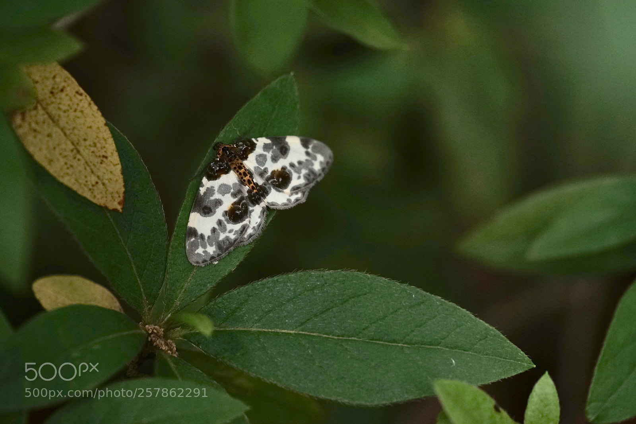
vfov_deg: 15.2
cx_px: 318
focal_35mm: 90
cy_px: 212
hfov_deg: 22.6
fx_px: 1590
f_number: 4
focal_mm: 90
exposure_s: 1/90
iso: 1000
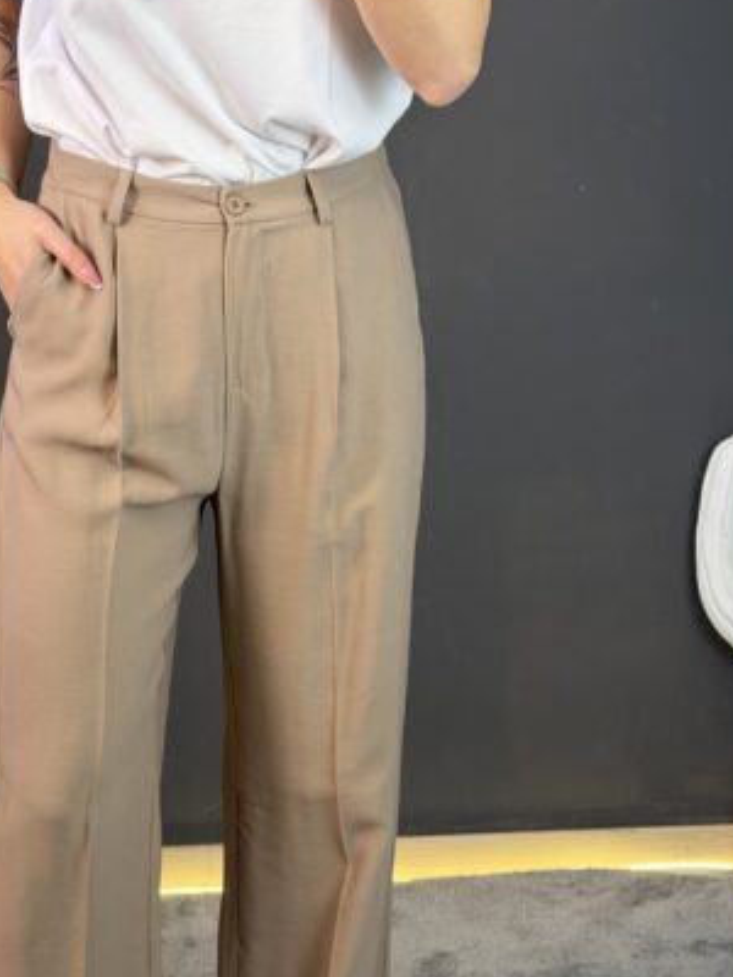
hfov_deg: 18.3
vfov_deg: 24.3
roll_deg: +1.8
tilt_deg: -30.8
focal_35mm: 80
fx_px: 2259
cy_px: 661
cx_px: 205
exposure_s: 1/50
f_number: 1.78
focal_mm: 6.76
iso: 80
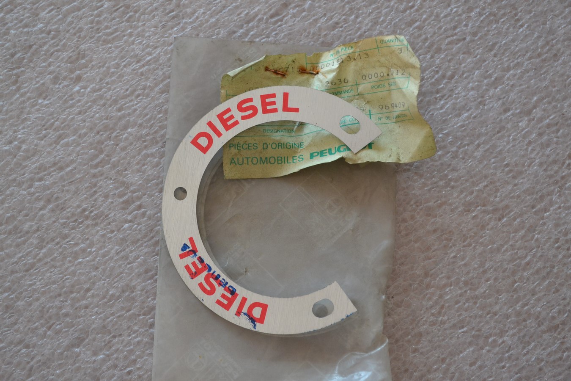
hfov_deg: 33.4
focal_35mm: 60
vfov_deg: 22.6
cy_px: 190
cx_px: 286
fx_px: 952
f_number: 5.3
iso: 720
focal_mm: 40
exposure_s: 1/60
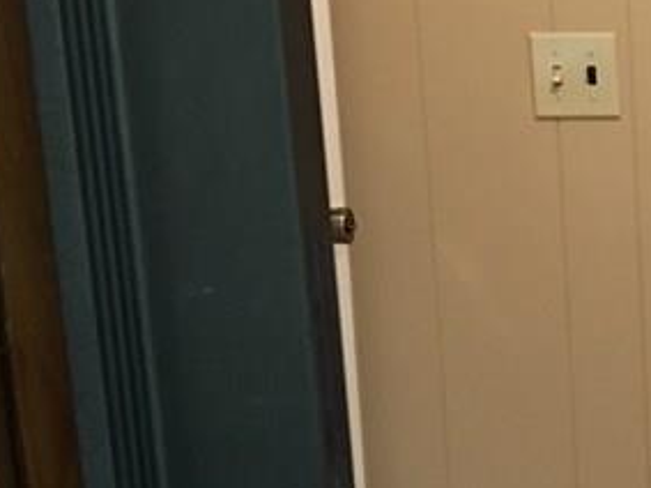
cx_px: 1109
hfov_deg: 16.3
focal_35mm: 105
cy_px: 391
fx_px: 1974
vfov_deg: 14.0
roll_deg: -0.8
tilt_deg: -13.2
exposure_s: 1/10
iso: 80
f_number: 2.2
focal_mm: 4.15
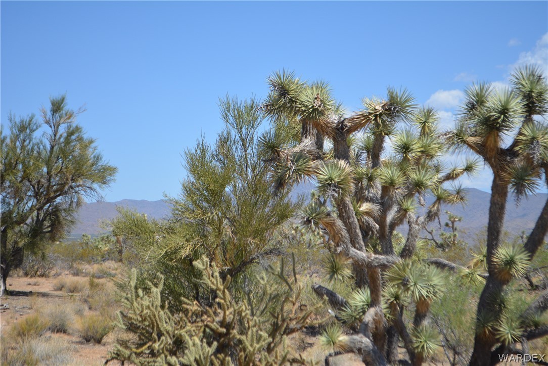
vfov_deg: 16.6
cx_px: 274
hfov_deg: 24.6
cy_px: 183
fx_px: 1256
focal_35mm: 82
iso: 400
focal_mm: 55
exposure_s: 1/1600
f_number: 6.3
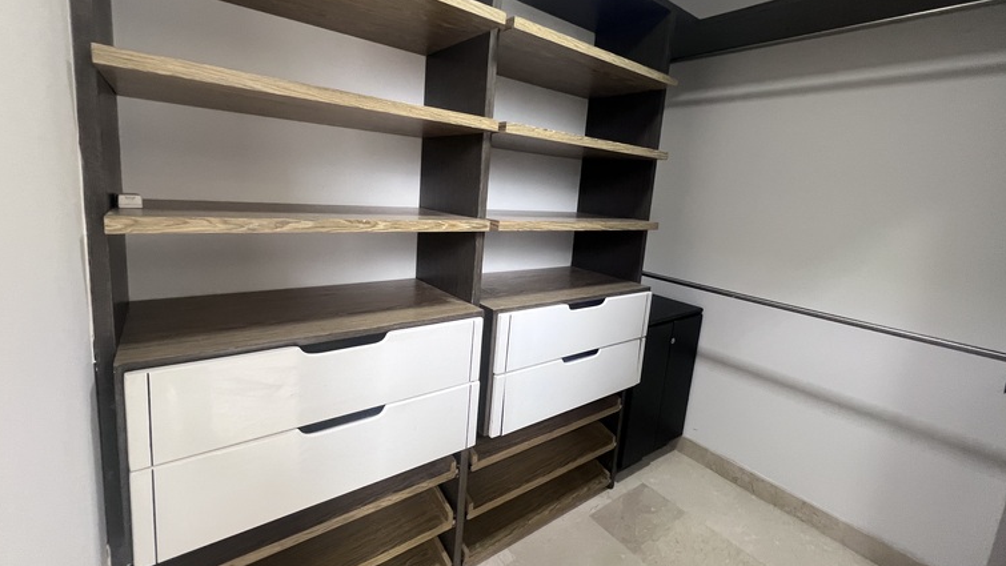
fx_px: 400
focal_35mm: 15
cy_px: 253
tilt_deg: -10.8
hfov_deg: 103.0
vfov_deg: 70.4
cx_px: 493
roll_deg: -4.5
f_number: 1.8
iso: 200
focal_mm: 1.57
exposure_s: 1/99
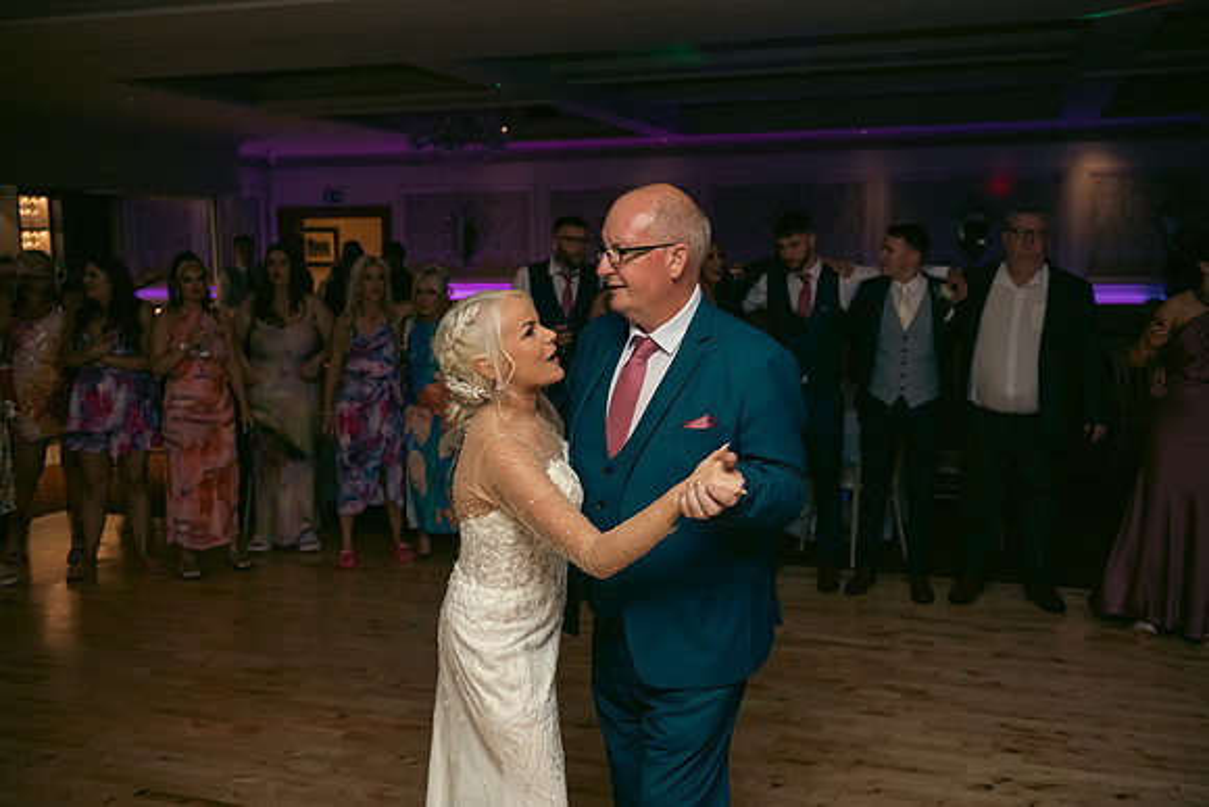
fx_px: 1176
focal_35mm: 35
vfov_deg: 37.9
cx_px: 604
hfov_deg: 54.4
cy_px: 404
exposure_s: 1/160
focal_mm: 35
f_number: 3.5
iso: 800
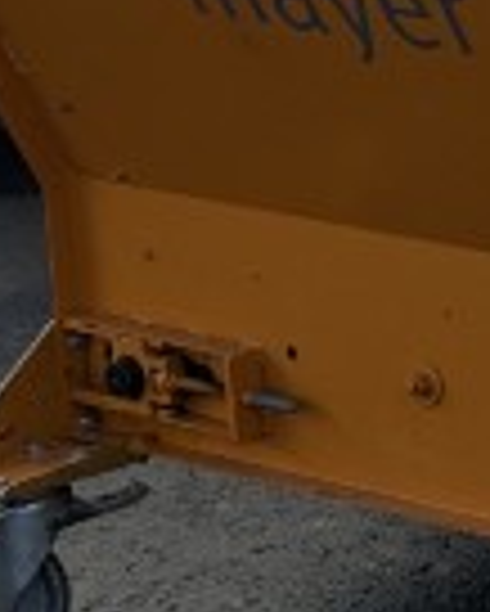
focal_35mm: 176
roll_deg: +0.2
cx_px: 1699
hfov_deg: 7.3
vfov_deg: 10.7
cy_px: -171
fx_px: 3187
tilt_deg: -11.2
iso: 80
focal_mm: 6.86
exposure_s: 1/3861
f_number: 1.78
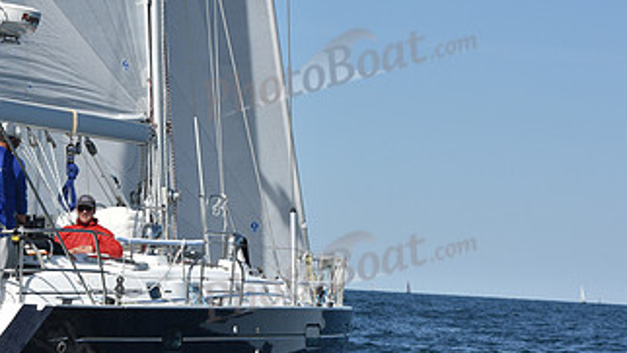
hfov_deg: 11.3
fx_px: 3142
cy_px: 198
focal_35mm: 189
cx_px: 103
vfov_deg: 6.4
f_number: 8
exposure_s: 1/1600
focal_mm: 100
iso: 250
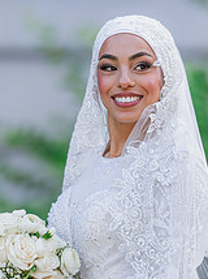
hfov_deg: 3.8
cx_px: 84
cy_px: 188
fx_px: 3139
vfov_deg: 5.1
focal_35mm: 391
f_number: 2
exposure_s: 1/640
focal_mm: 150
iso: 100
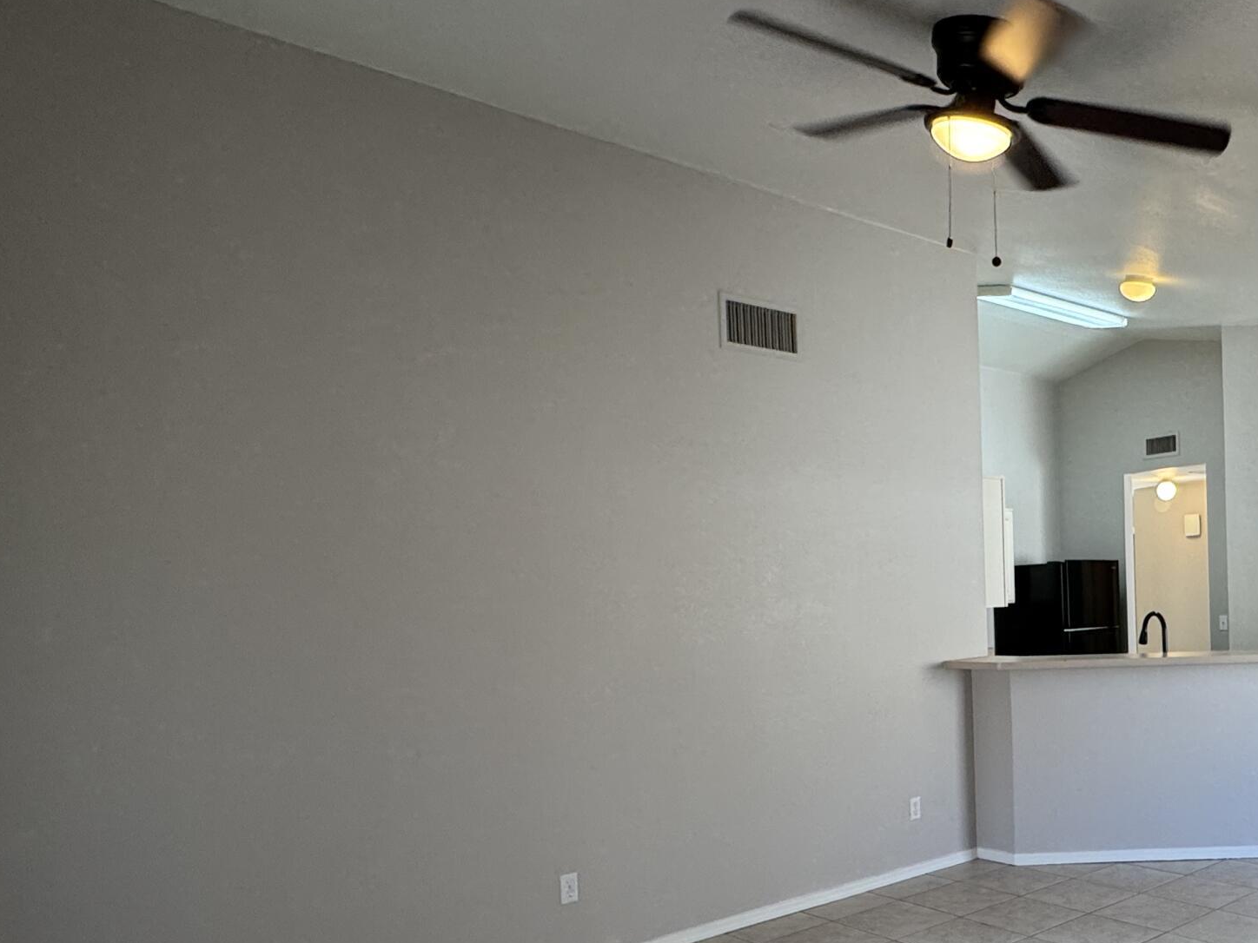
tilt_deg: -1.8
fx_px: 1054
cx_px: 946
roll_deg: +1.7
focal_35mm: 29
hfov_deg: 58.4
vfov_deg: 47.5
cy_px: 619
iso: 160
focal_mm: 2.22
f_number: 2.2
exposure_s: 1/120
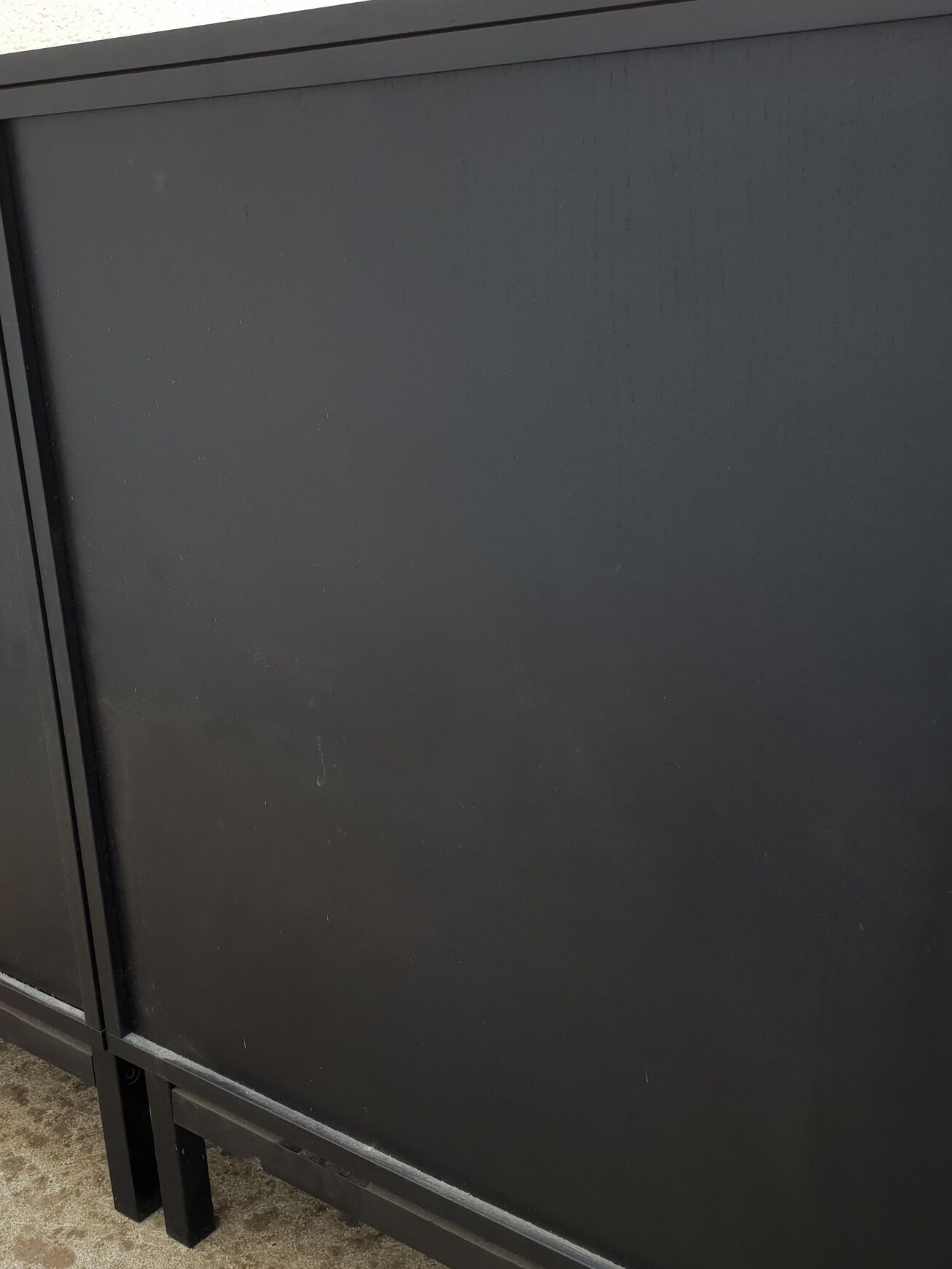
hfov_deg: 33.2
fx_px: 1577
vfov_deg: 43.8
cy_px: 644
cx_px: 280
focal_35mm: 43
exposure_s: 1/142
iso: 50
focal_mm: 4.3
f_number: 2.4
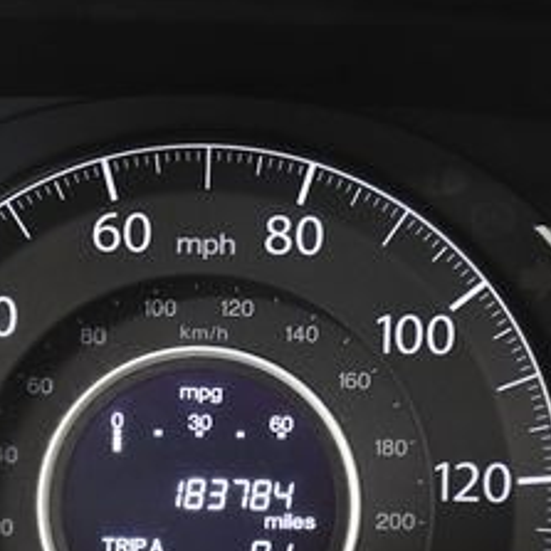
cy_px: 473
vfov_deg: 9.5
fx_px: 3296
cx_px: 215
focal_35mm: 183
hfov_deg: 9.6
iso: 2500
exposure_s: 1/125
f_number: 4.8
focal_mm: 50
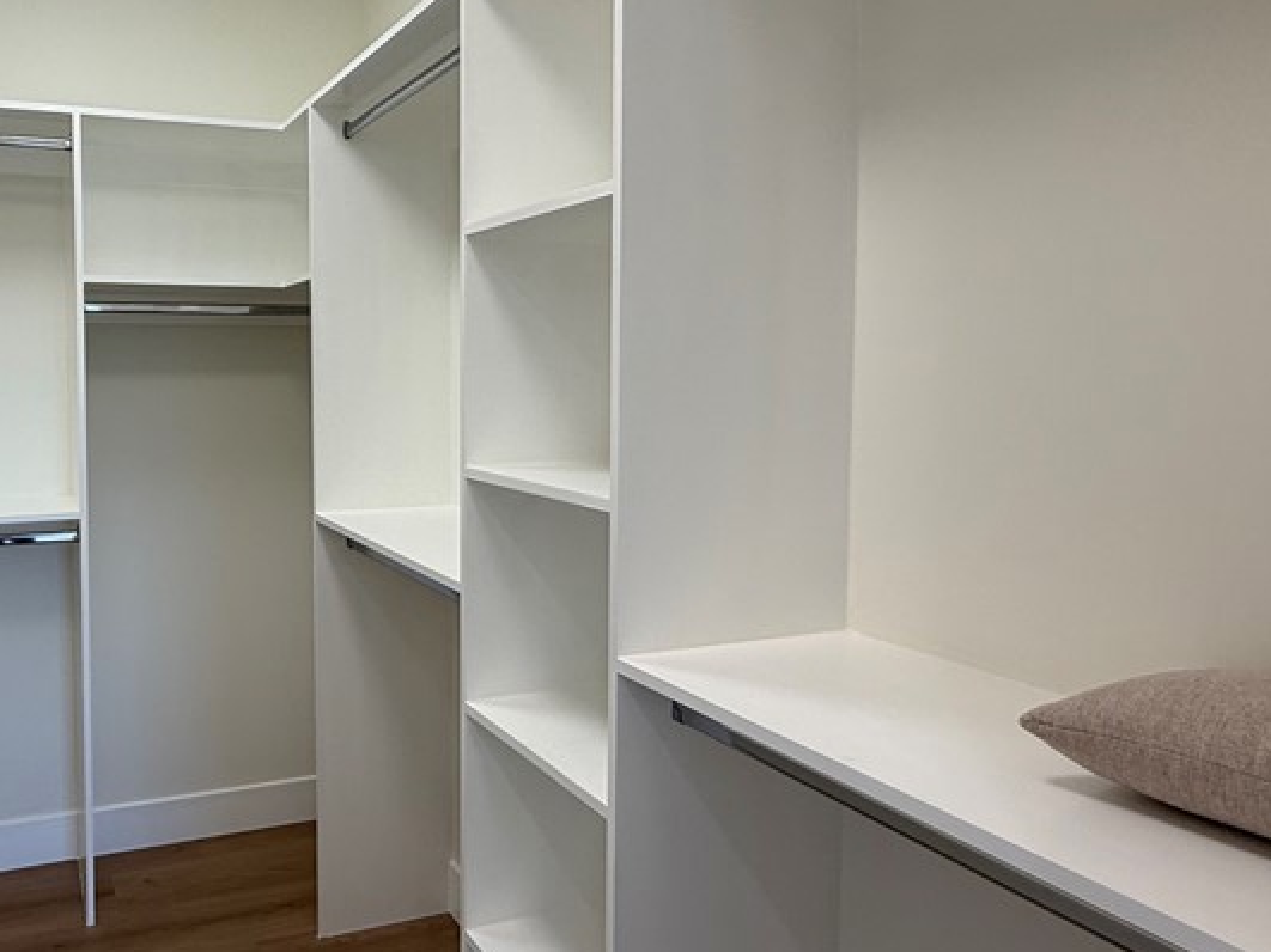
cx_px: 364
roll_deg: +0.2
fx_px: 991
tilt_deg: -2.5
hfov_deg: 62.6
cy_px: 431
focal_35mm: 27
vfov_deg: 51.3
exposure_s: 1/120
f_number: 2.2
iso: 64
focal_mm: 2.22
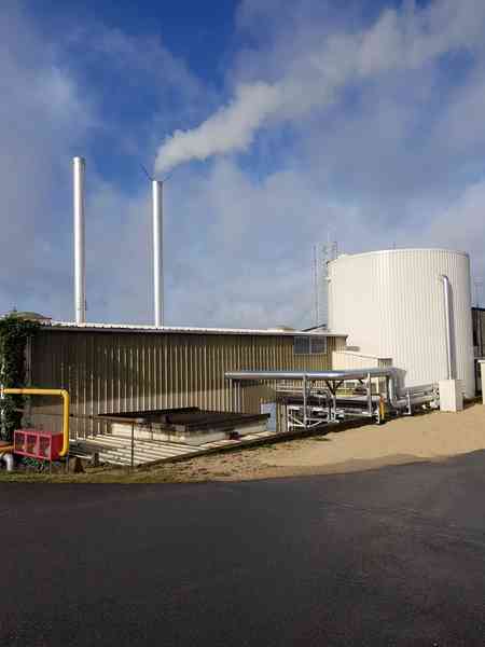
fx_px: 486
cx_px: 242
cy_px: 324
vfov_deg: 67.3
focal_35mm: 26
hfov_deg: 53.1
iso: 40
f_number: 1.7
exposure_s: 1/3800
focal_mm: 4.2
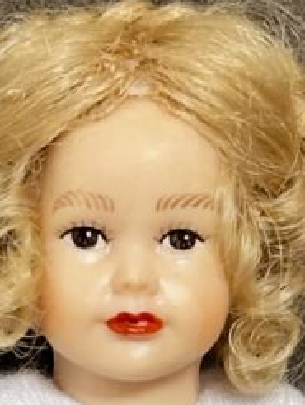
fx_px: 915
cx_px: 130
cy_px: 268
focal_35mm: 78
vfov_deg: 24.9
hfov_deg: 18.9
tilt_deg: -19.2
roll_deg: +1.8
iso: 64
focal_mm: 6.86
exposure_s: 1/521
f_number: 1.78
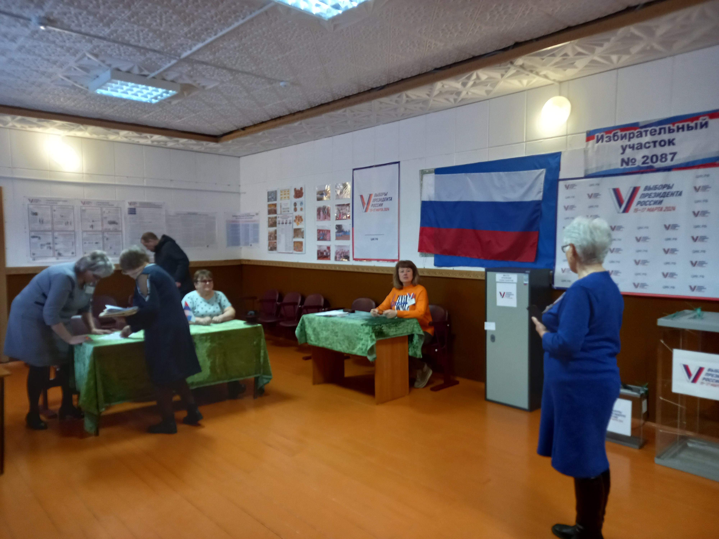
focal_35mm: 25
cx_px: 360
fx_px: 519
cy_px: 270
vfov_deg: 54.9
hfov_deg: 69.4
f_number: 2
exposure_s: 1/24
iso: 250
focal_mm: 4.6
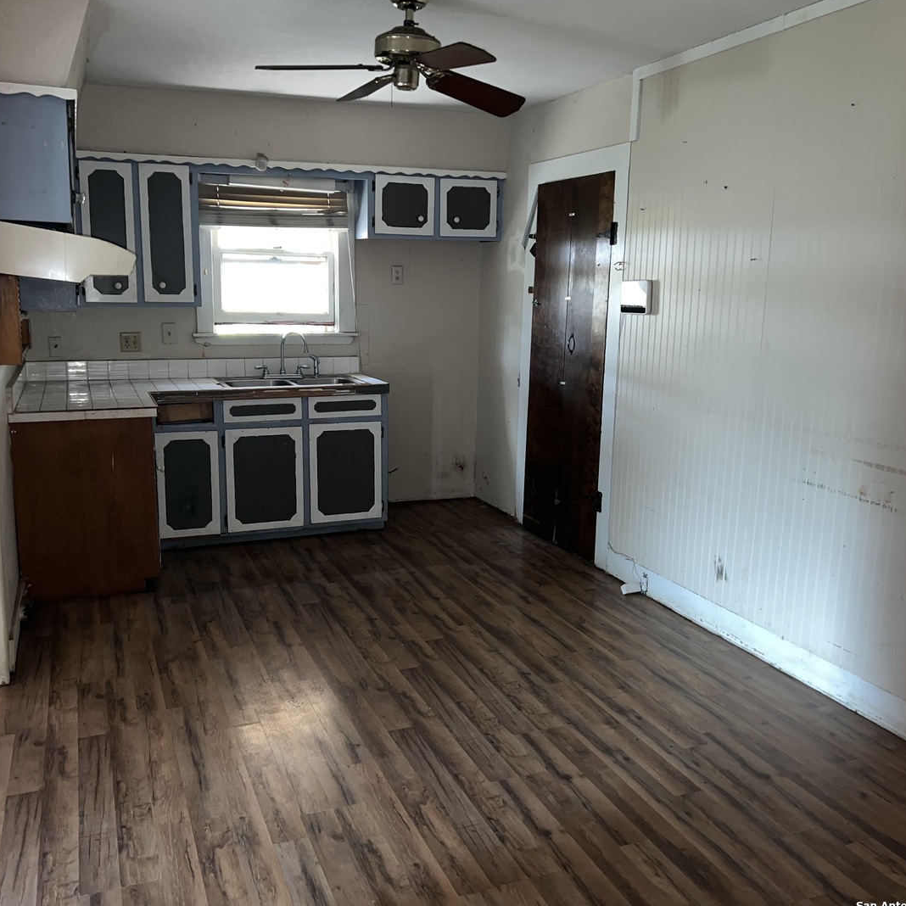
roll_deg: -1.0
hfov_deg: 52.5
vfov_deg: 52.5
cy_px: 455
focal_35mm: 31
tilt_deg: -11.0
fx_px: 918
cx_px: 429
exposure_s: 1/16
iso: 125
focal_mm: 5.7
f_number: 1.5
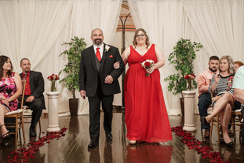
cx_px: 122
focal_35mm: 47
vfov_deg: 28.7
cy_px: 77
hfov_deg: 42.0
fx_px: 318
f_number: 4
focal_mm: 43
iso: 2000
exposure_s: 1/160
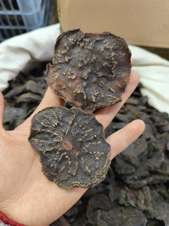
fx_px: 150
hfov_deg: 58.9
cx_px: 84
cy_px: 113
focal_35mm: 23
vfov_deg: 73.9
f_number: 1.6
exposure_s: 1/50
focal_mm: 5.84
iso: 320
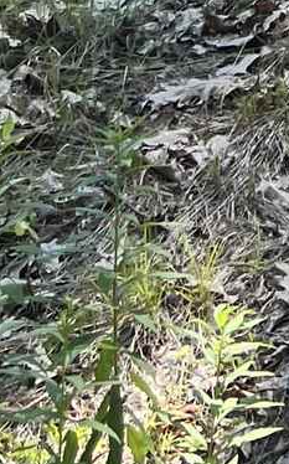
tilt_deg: +0.5
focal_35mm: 170
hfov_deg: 7.5
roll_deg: -0.3
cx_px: 532
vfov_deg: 10.7
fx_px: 2147
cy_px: -619
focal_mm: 5.7
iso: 50
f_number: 1.5
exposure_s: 1/803
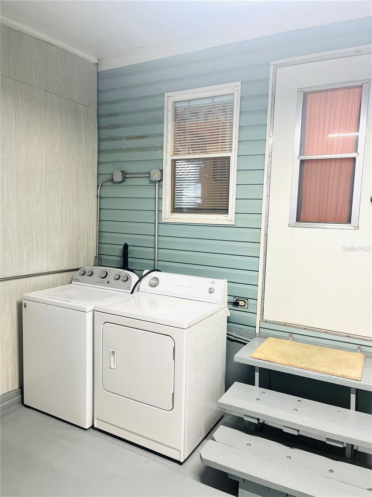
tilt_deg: -5.8
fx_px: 373
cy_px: 248
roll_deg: -2.2
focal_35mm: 26
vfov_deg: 67.3
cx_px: 186
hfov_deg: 53.1
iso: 80
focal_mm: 5.1
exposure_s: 1/60
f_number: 1.6
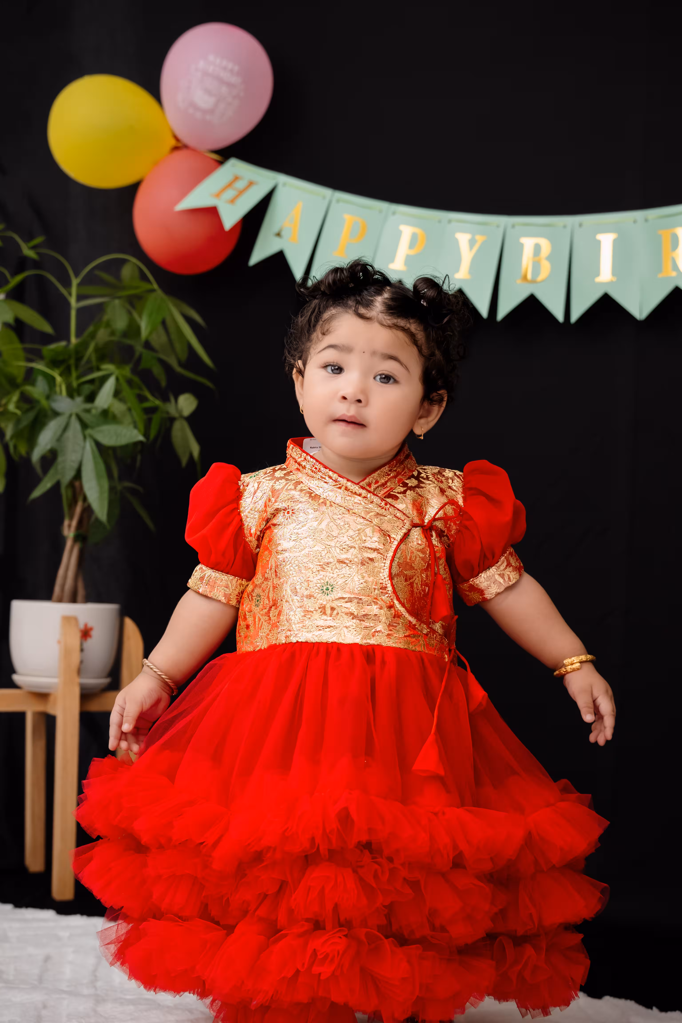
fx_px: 1733
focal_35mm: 61
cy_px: 512
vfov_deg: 32.9
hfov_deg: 22.3
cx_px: 341
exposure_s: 1/250
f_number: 3.5
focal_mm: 40.8
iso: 200
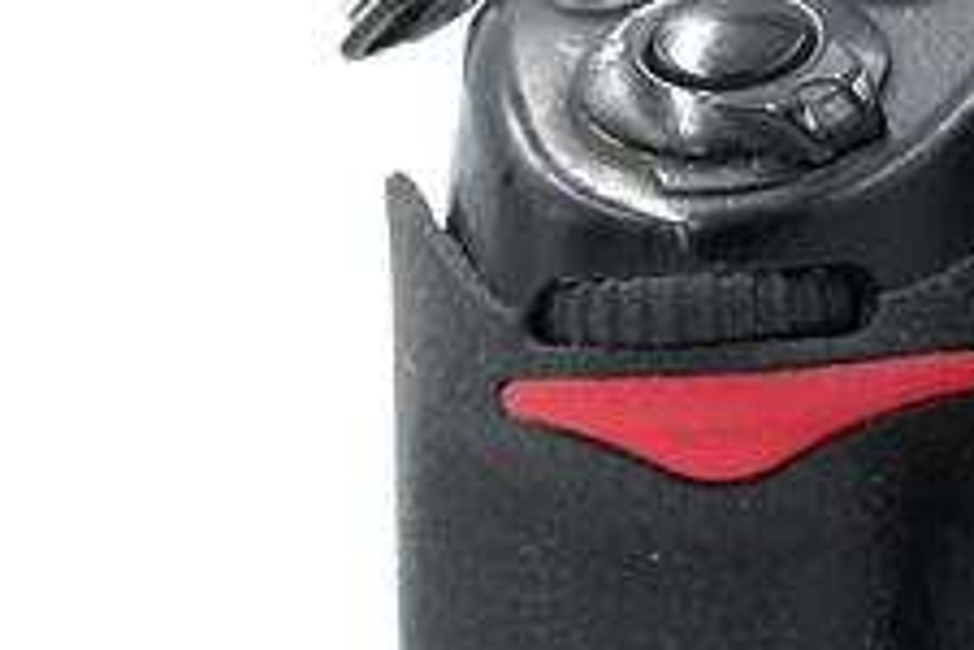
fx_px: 6628
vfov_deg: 5.6
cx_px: 1472
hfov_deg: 8.2
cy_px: 470
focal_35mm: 245
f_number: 14
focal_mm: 55
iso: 800
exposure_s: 1/125
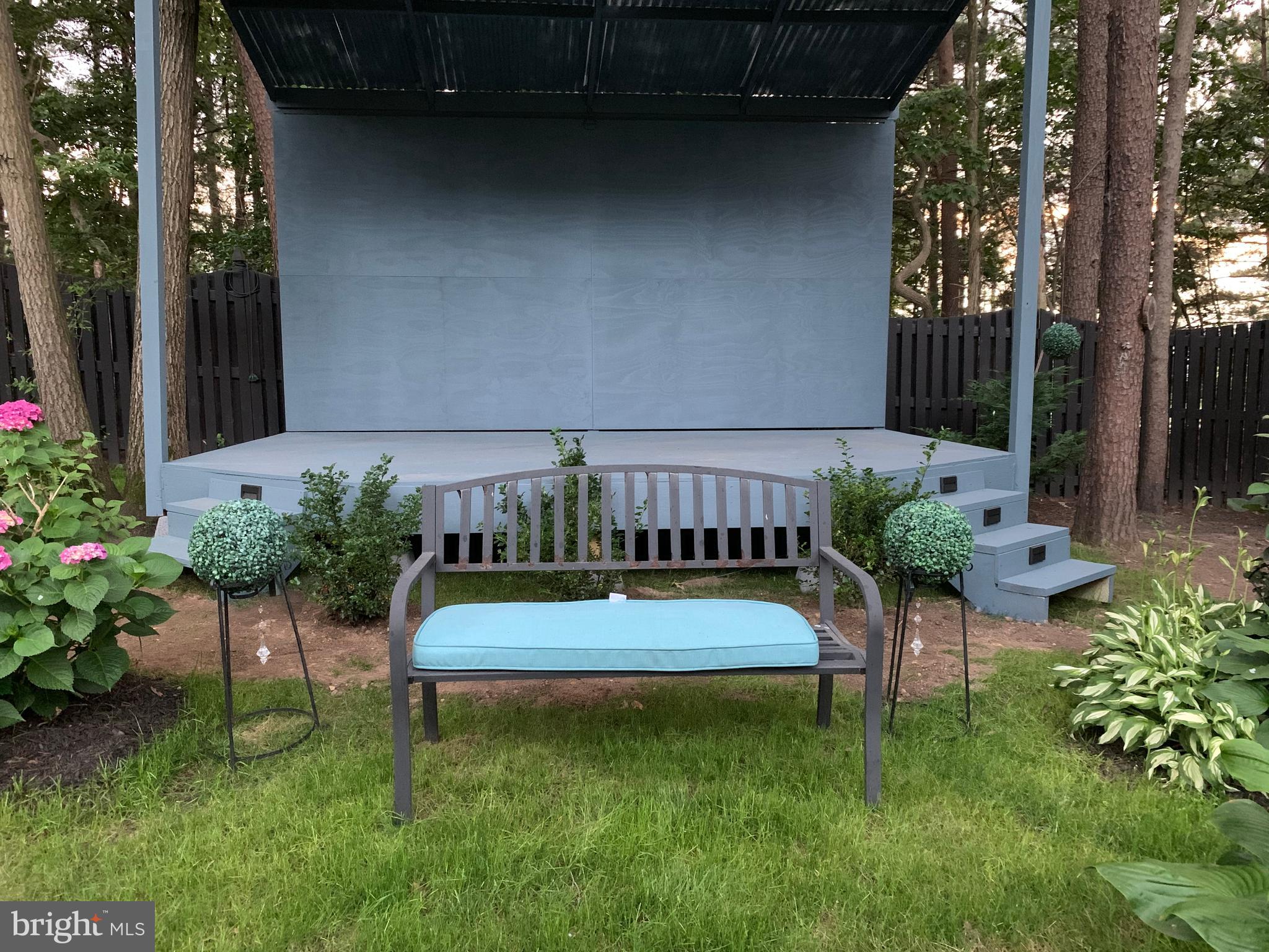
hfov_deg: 67.3
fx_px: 953
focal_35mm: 26
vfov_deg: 53.1
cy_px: 476
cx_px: 634
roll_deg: -0.1
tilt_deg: -6.5
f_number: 1.8
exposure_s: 1/30
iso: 640
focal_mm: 4.25
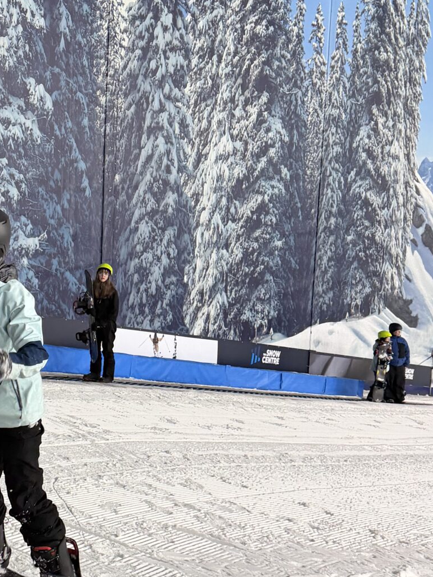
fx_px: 1001
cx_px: -51
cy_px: 300
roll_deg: +0.1
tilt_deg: -10.5
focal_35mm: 60
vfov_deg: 32.2
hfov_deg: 22.9
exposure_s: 1/50
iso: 200
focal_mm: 6.76
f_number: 1.78
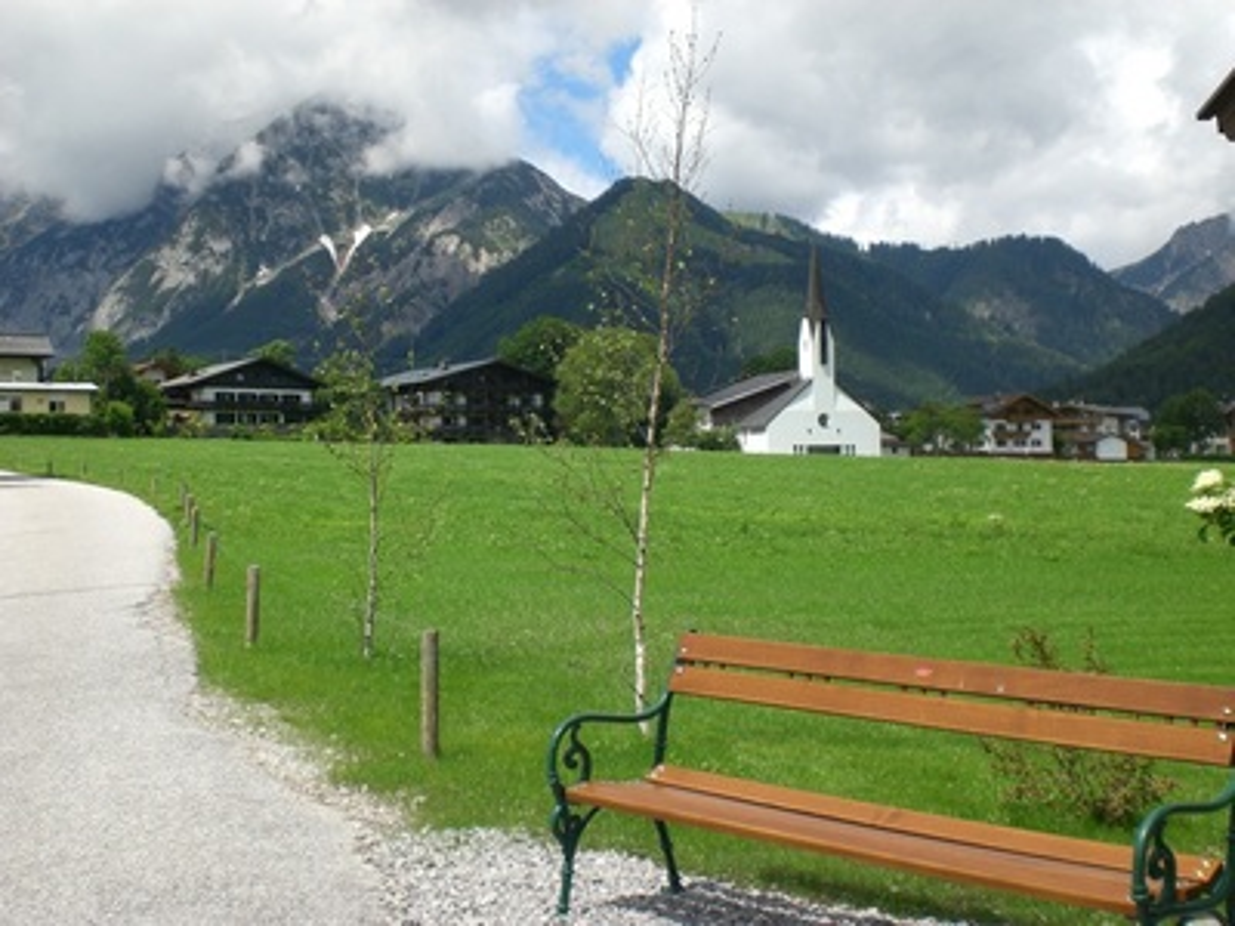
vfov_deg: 28.6
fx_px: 1820
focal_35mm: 51
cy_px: 463
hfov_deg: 37.5
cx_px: 618
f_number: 5.1
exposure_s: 1/320
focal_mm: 8.44
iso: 50
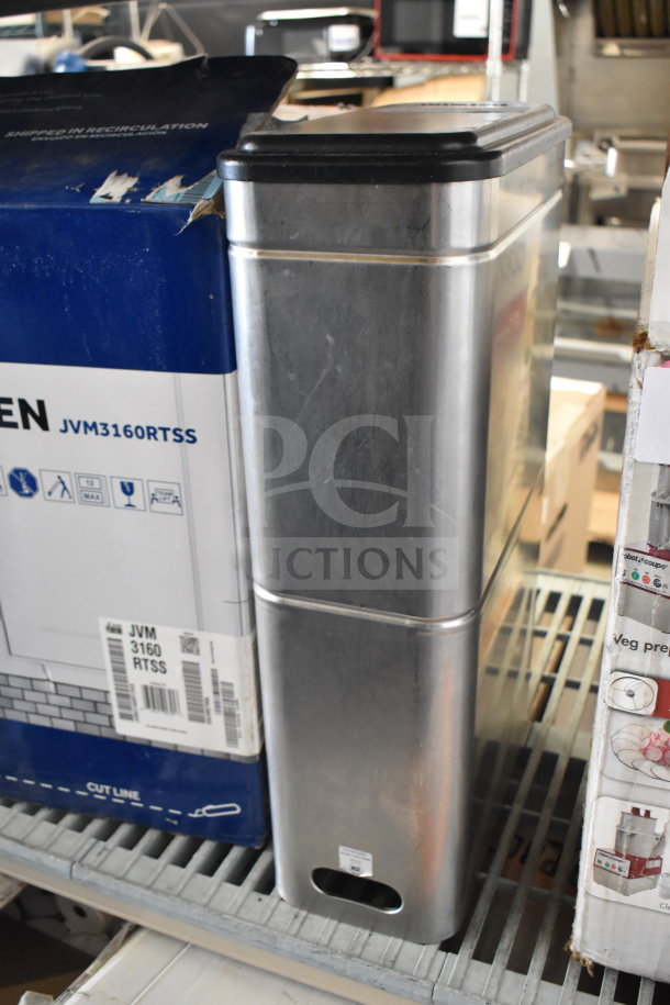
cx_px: 335
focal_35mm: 33
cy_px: 502
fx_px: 921
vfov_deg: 57.2
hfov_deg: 40.0
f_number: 3.8
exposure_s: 1/40
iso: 3600
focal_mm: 22
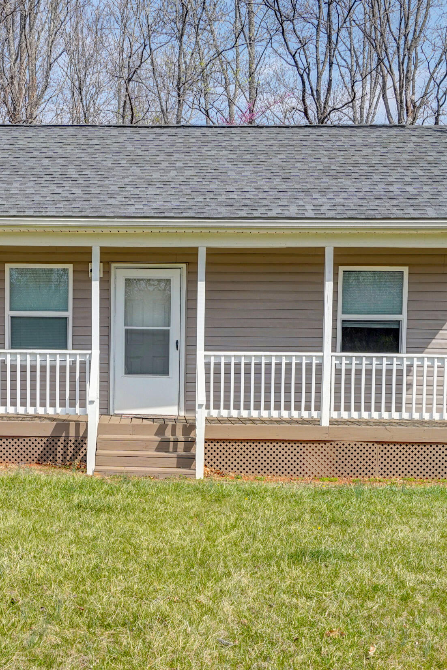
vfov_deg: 40.2
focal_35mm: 49
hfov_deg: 27.2
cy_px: 404
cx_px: 122
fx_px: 913
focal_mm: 27
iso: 400
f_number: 6.3
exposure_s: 1/1000
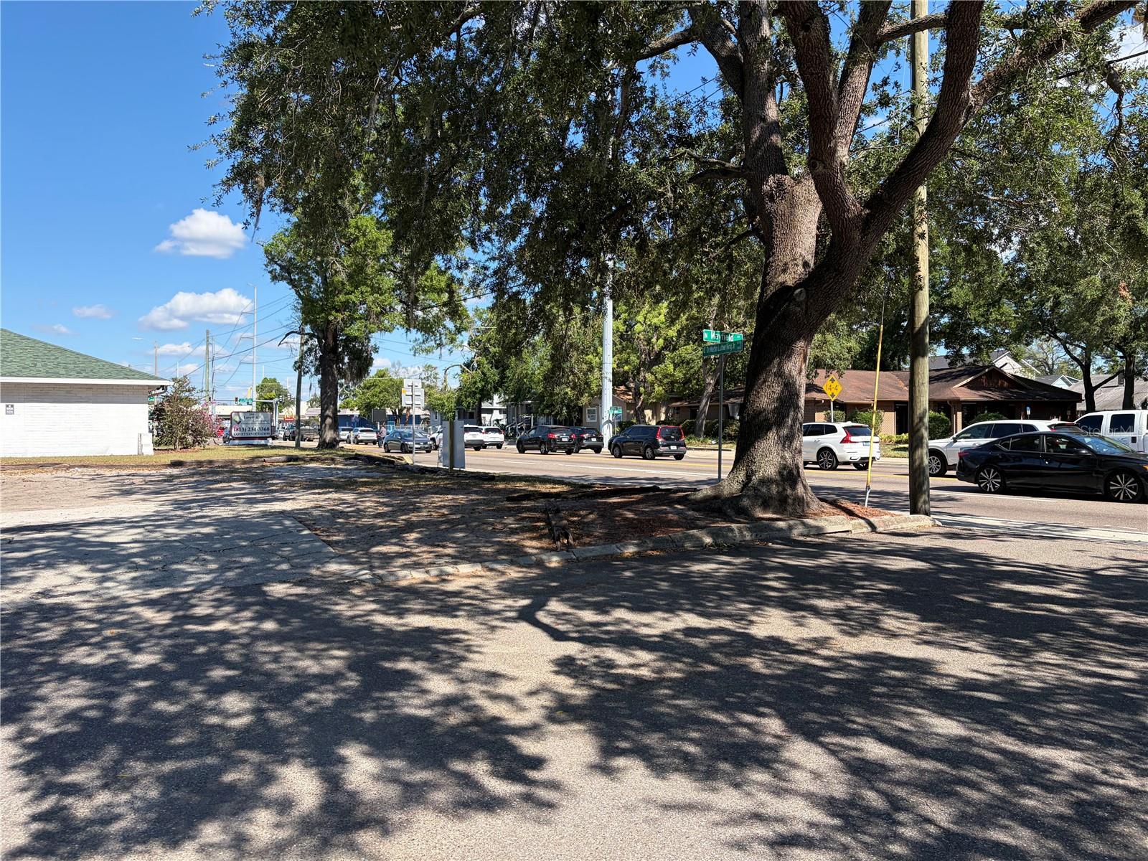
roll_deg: +0.3
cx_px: 574
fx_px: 862
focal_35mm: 26
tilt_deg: +0.7
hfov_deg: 67.3
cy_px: 430
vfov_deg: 53.1
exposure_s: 1/1799
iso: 50
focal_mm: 5.96
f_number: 1.6
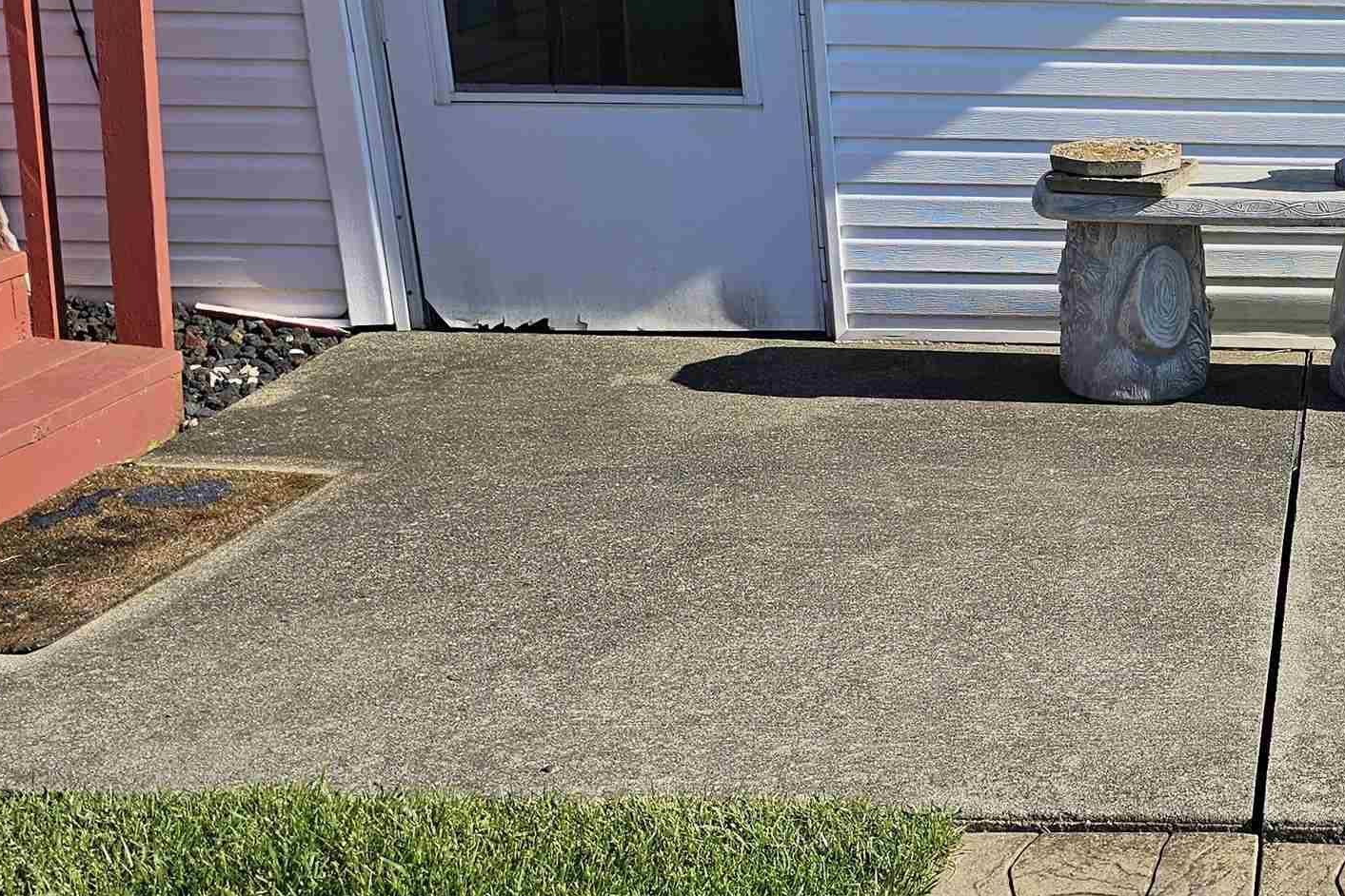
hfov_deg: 34.6
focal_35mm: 52
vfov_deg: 26.0
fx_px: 1943
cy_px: 410
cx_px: 1358
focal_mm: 6.3
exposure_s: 1/668
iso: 10
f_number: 1.7
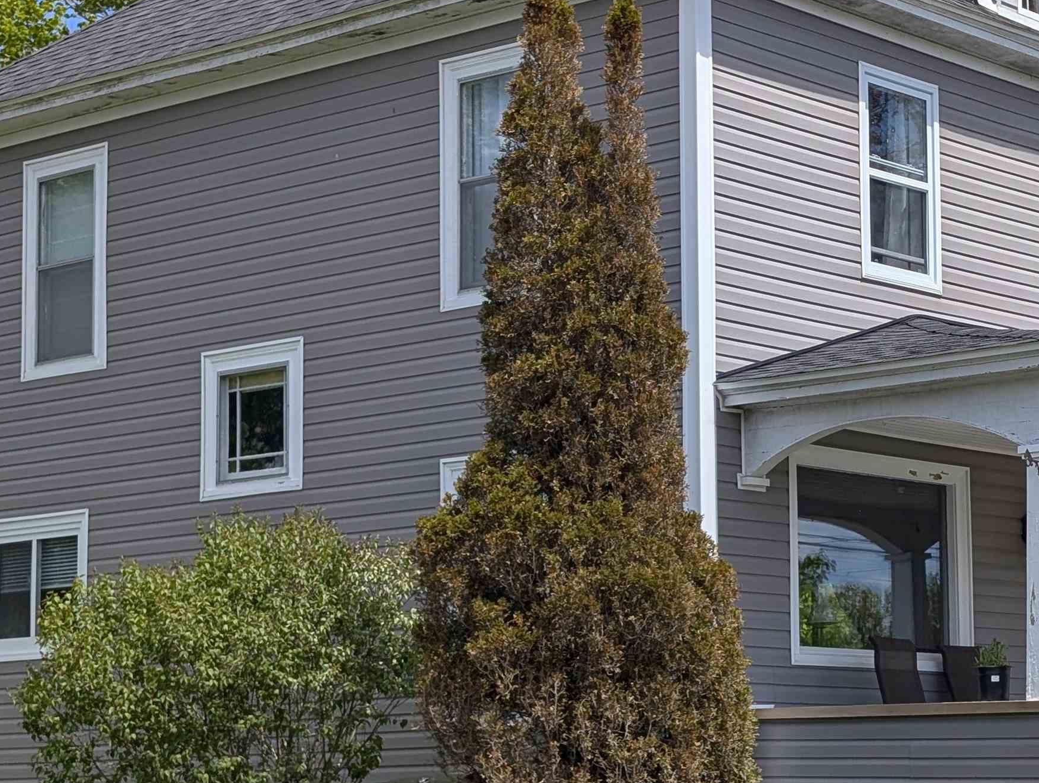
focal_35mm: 86
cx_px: 787
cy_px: 434
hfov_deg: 22.5
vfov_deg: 17.2
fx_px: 2585
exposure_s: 1/1311
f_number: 1.68
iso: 19
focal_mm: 6.9
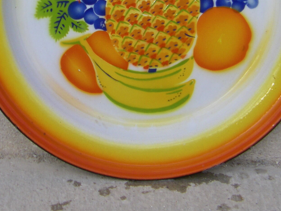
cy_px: 20
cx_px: 144
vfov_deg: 14.8
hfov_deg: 19.8
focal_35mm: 99
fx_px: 804
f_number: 3.5
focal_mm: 6.3
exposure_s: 1/200
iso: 64
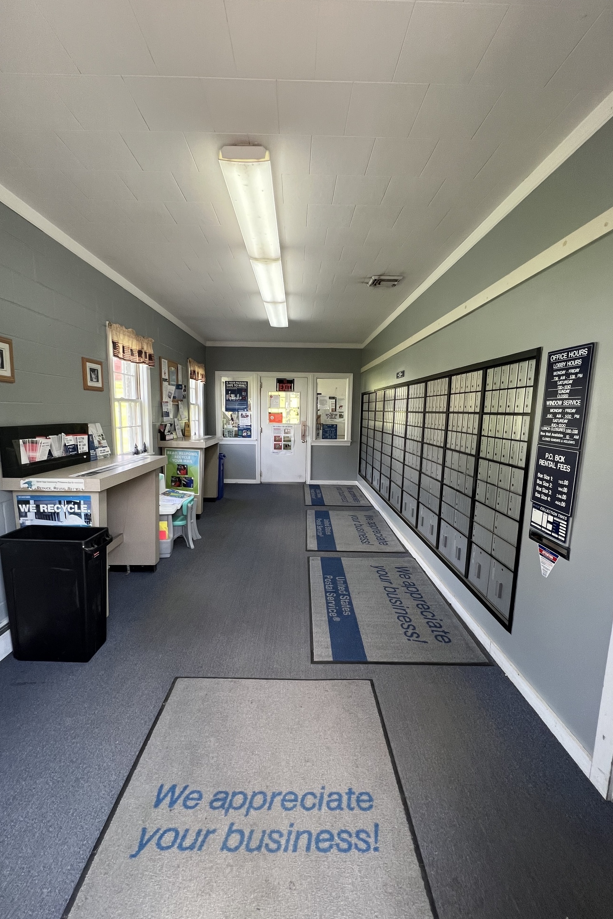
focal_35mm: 14
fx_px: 358
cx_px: 303
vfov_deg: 104.2
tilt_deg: -8.6
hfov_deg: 81.2
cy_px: 470
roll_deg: -0.8
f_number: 1.8
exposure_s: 1/120
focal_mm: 1.57
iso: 160
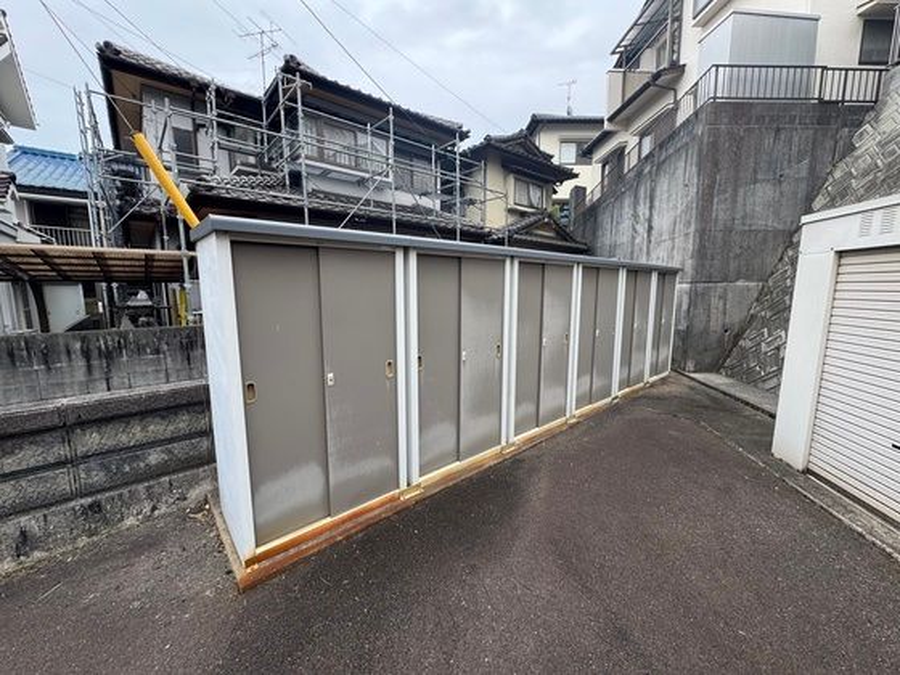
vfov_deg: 85.7
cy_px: 338
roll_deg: -0.2
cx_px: 450
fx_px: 364
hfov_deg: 102.1
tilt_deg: -5.7
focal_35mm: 14
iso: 40
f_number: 2.2
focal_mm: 2.22
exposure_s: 1/107
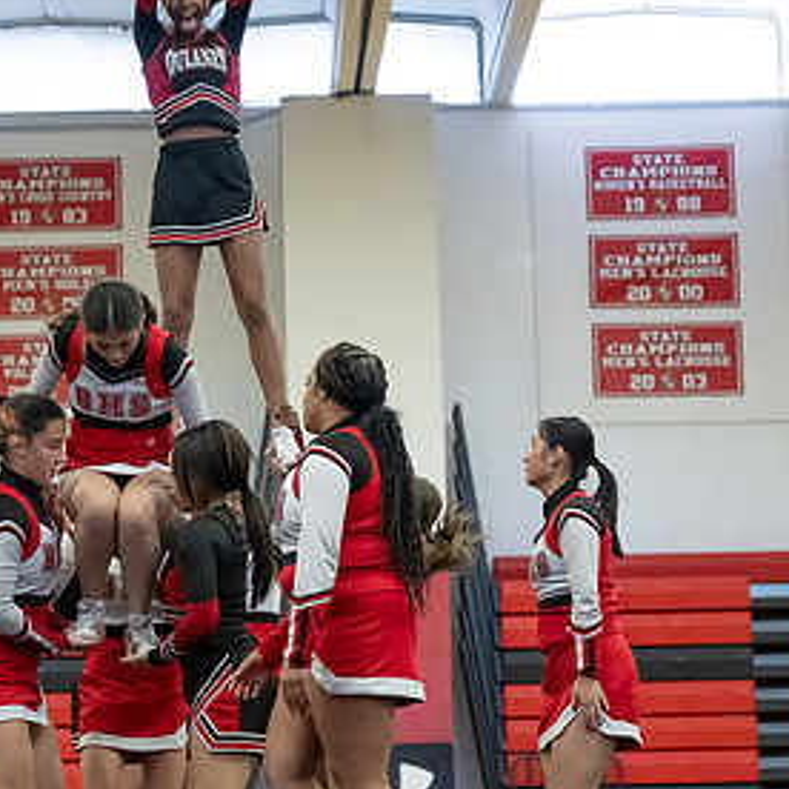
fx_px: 2888
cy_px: 504
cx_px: 223
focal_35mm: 112
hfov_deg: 15.5
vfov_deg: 15.5
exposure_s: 1/800
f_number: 2.8
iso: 7200
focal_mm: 52
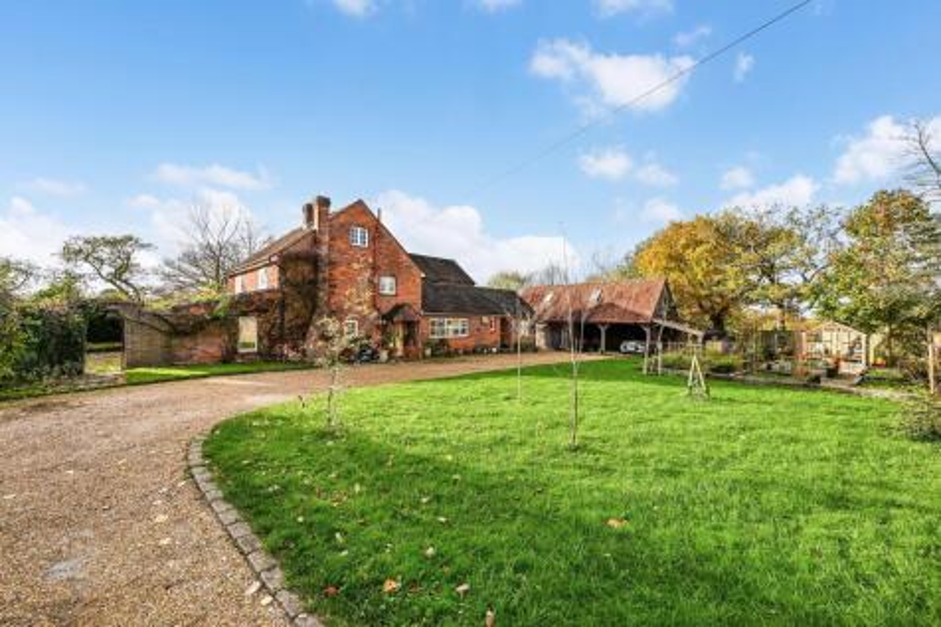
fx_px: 366
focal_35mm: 14
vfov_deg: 81.2
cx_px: 470
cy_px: 314
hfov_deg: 104.3
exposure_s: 1/320
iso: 250
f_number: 8
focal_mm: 14
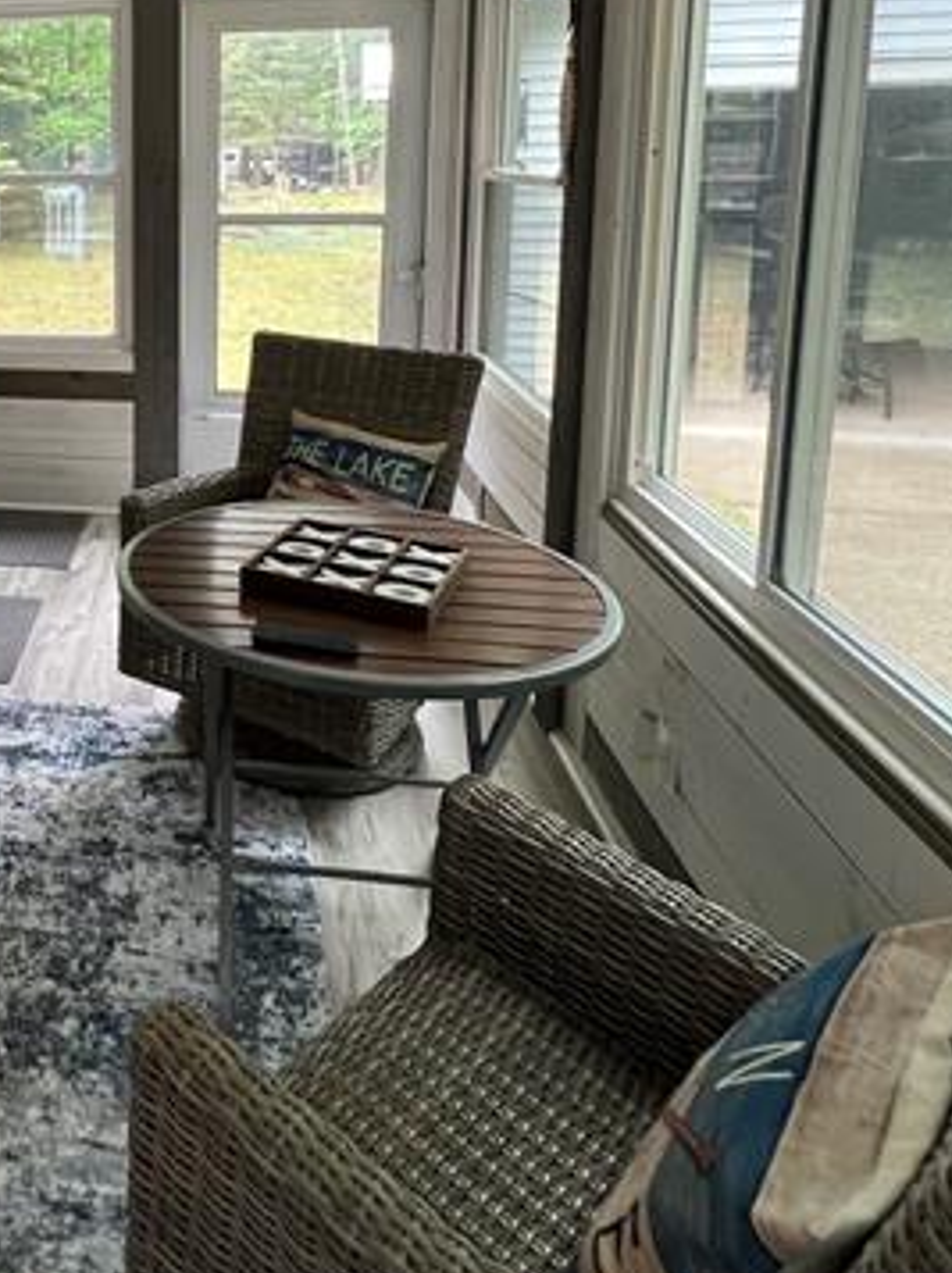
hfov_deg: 43.0
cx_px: 7
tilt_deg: -6.9
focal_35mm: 28
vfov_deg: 59.7
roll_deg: +1.6
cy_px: 300
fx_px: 1029
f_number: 1.8
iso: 160
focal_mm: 1.57
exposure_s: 1/60
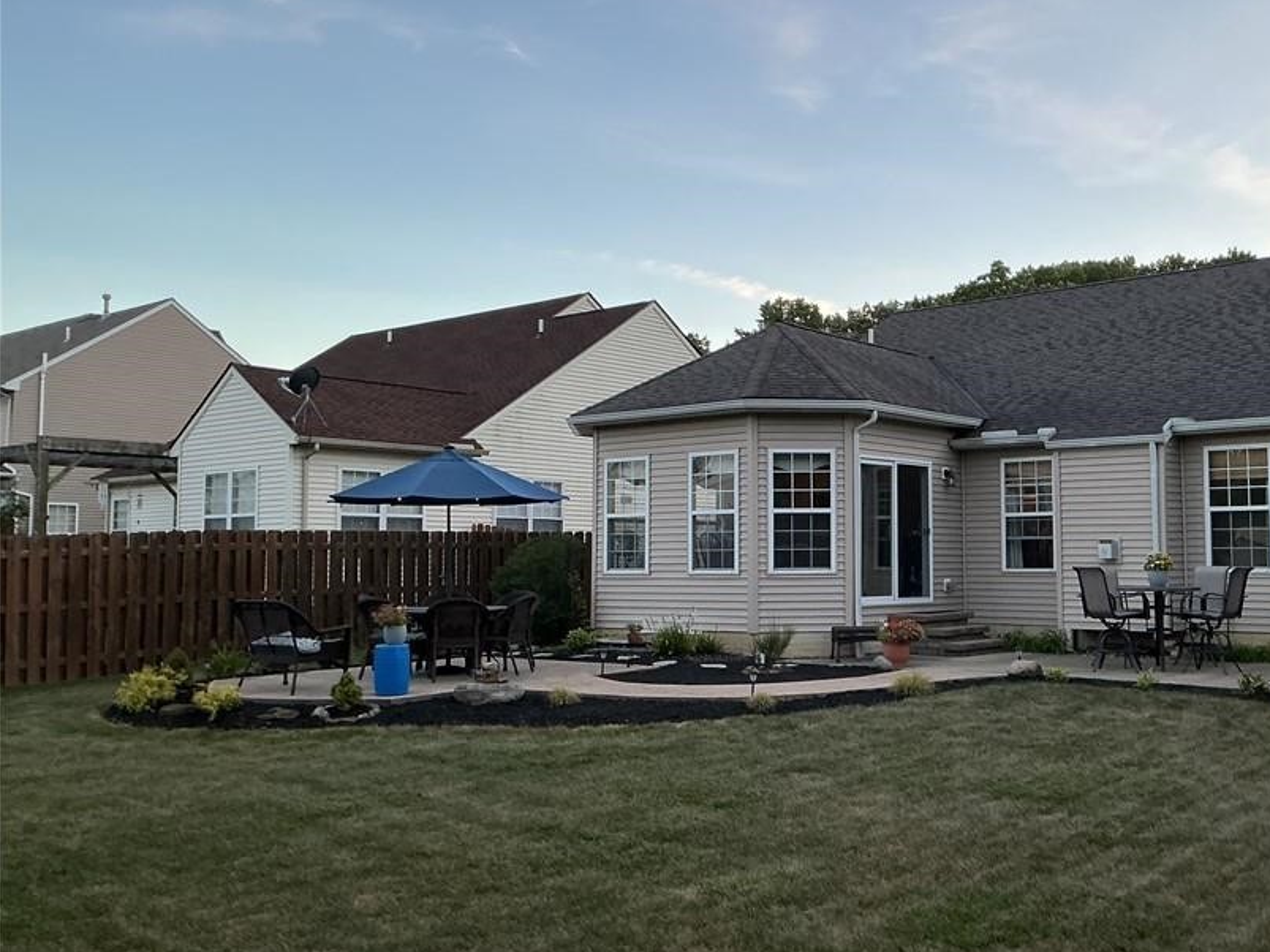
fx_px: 1357
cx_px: 808
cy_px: 465
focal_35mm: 37
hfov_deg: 49.6
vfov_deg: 38.7
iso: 25
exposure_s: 1/120
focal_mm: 3
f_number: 1.8
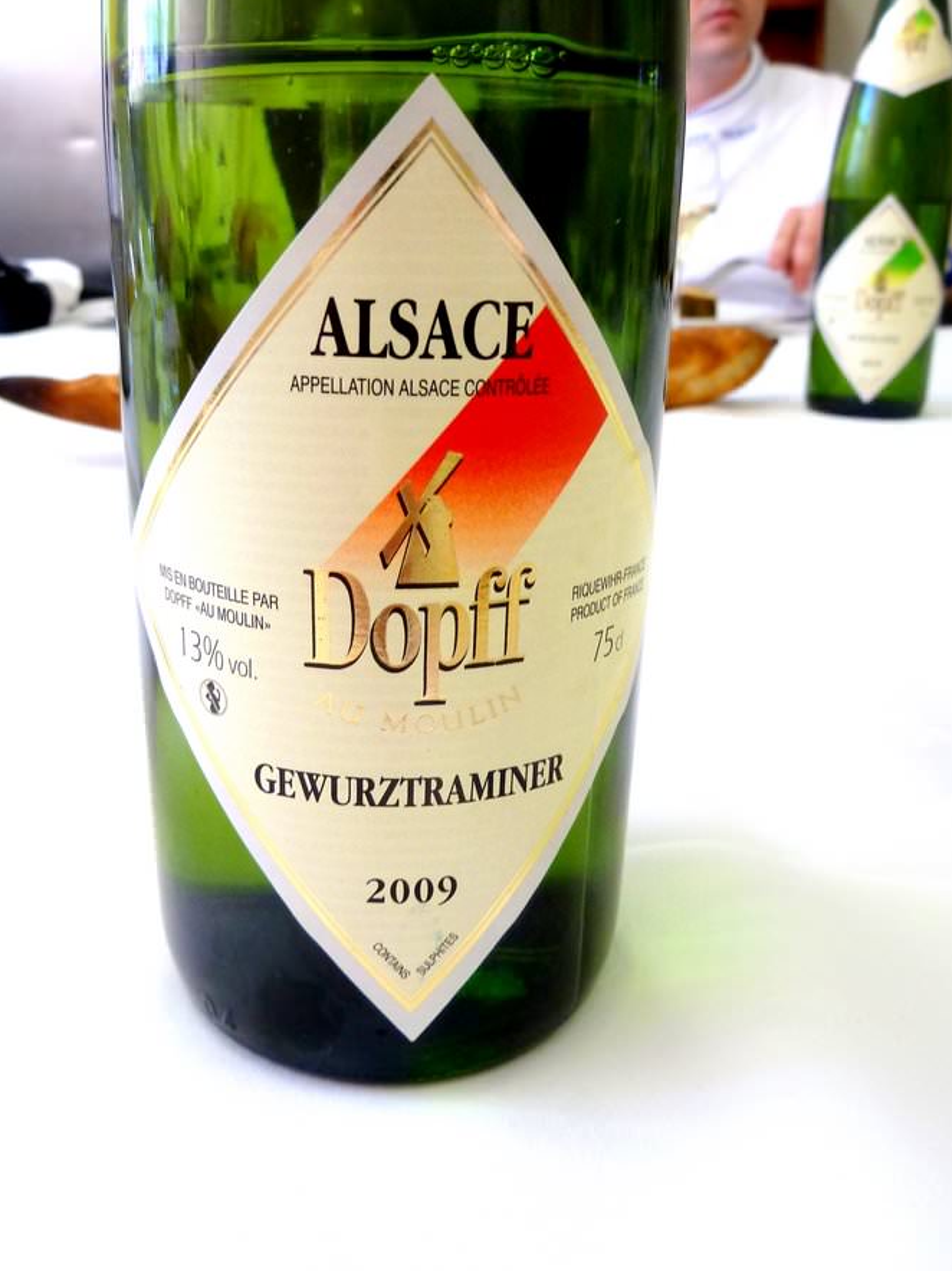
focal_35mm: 29
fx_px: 1064
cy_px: 563
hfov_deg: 48.2
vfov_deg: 61.5
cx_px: 433
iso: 160
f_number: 3.3
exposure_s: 1/30
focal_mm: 4.1
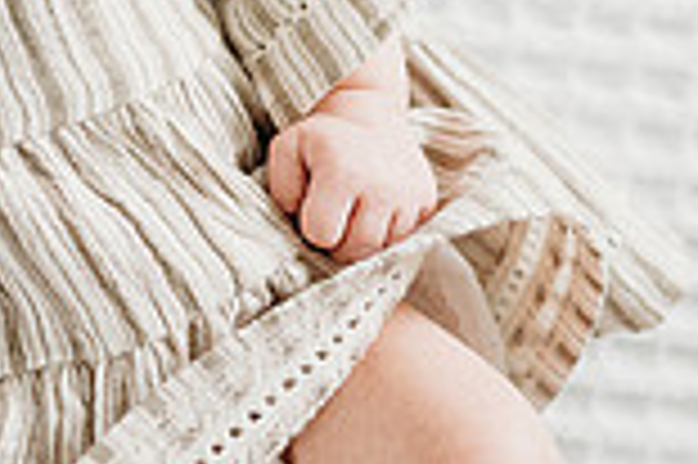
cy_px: -241
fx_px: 1743
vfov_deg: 14.1
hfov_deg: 21.8
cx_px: 0
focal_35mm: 90
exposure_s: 1/200
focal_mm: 24
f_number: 2.5
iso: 500
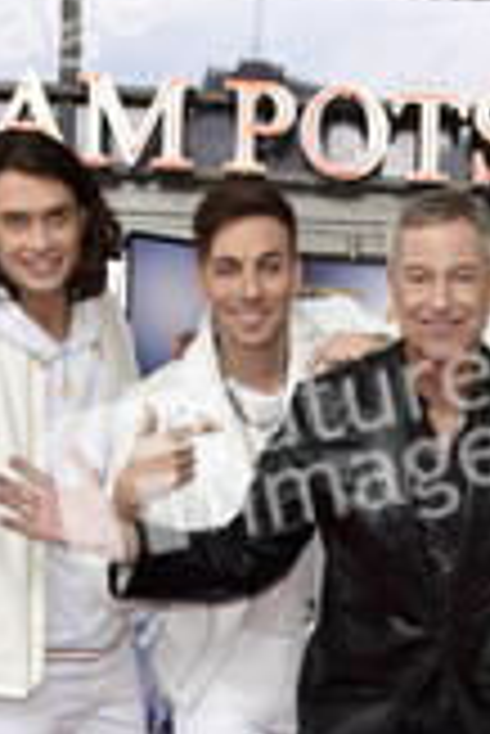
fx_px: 1548
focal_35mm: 76
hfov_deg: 17.8
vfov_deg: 25.6
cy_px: 684
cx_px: 409
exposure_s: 1/250
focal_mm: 31
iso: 800
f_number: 5.6
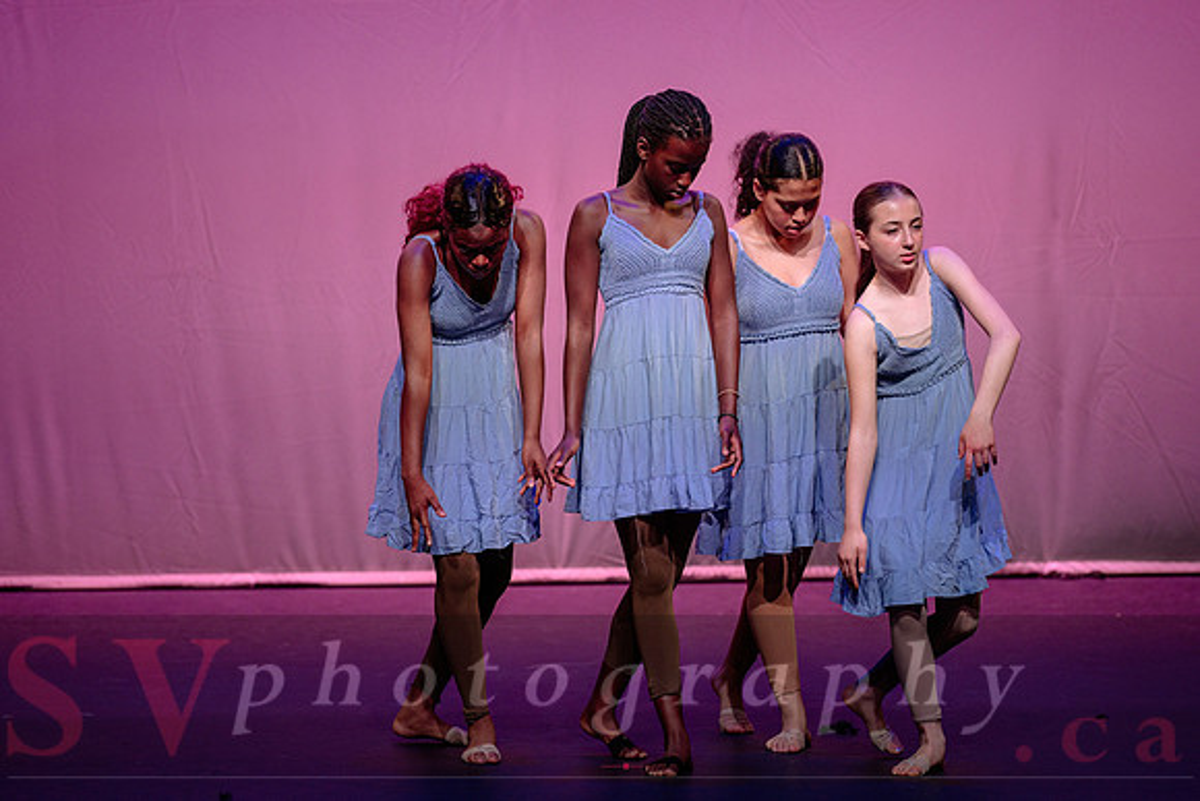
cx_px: 600
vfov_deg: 6.0
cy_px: 462
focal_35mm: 231
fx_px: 7698
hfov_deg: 8.9
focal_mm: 200
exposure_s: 1/500
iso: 1250
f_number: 2.8
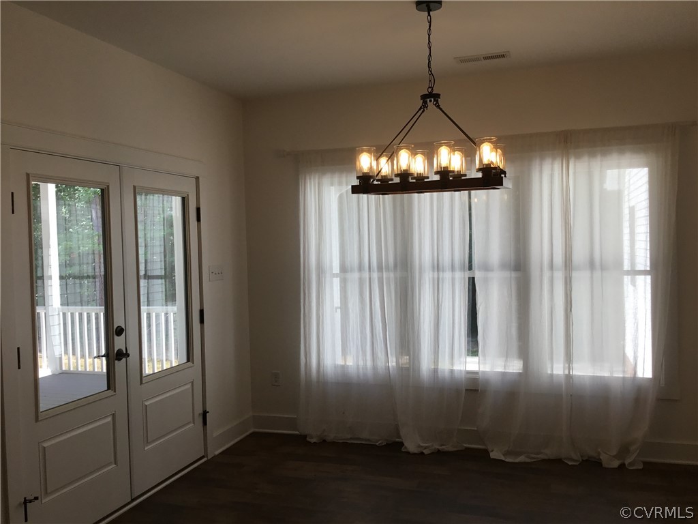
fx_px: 625
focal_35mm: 31
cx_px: 349
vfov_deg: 45.4
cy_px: 262
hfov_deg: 58.4
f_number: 2.4
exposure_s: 1/165
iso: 25
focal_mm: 3.3
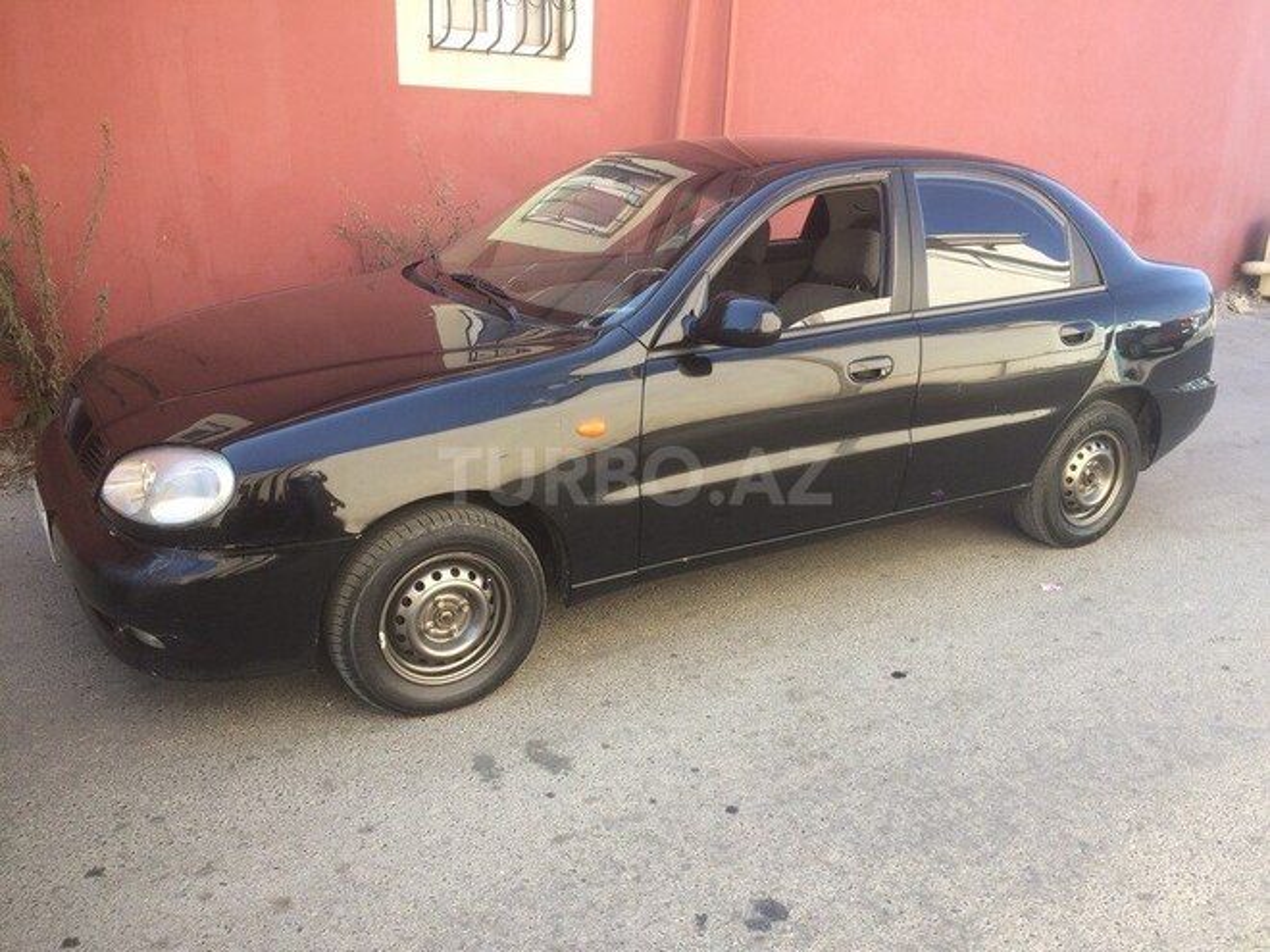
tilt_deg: -18.4
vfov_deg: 48.2
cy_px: 476
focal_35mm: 29
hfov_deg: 61.7
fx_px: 1064
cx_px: 635
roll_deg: -1.7
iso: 32
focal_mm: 4.15
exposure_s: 1/192
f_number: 2.2
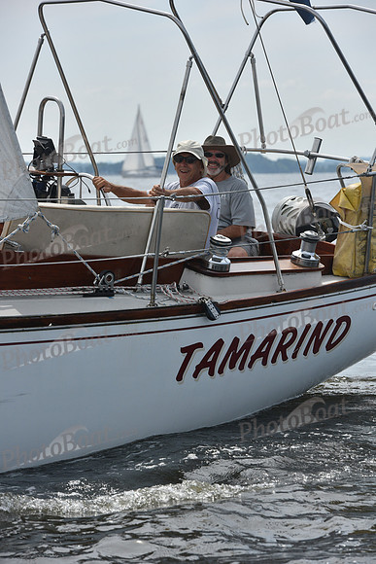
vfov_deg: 12.4
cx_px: 188
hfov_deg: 8.3
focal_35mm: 165
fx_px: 2583
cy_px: 282
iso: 320
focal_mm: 165
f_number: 9
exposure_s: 1/1250
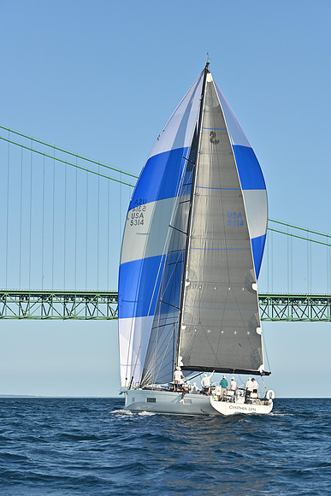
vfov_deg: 21.5
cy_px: 248
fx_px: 1309
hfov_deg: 14.4
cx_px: 166
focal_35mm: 95
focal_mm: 95
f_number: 7.1
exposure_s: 1/1600
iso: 320
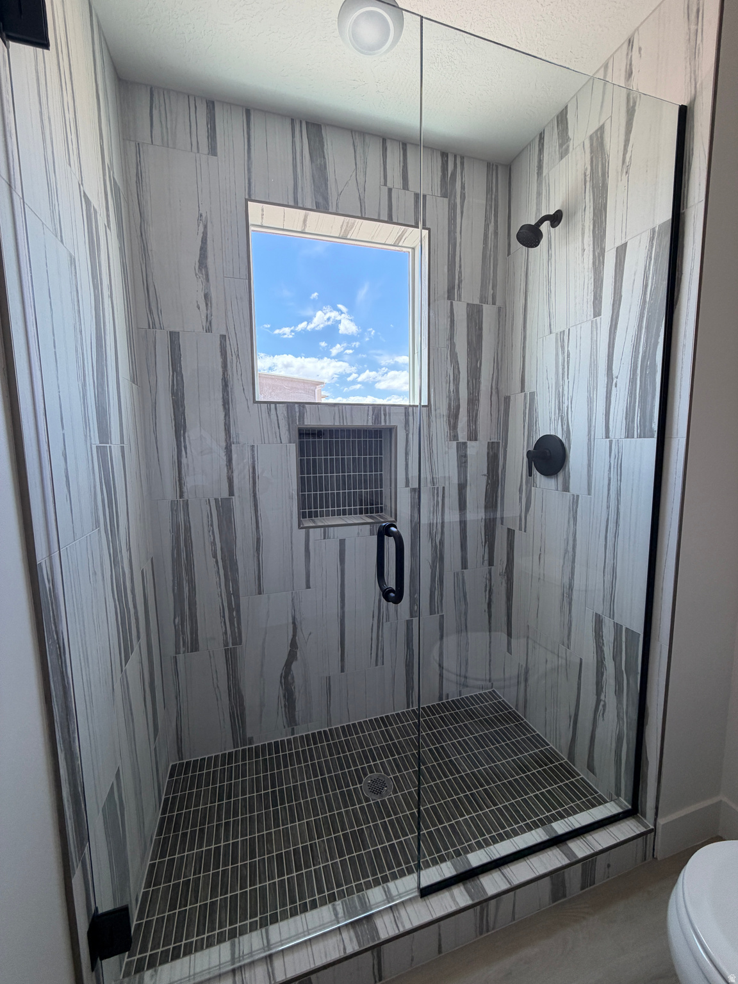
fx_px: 398
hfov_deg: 85.7
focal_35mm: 14
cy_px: 492
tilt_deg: -5.9
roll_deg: +1.2
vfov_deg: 102.1
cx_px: 369
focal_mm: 2.22
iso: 64
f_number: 2.2
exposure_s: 1/121
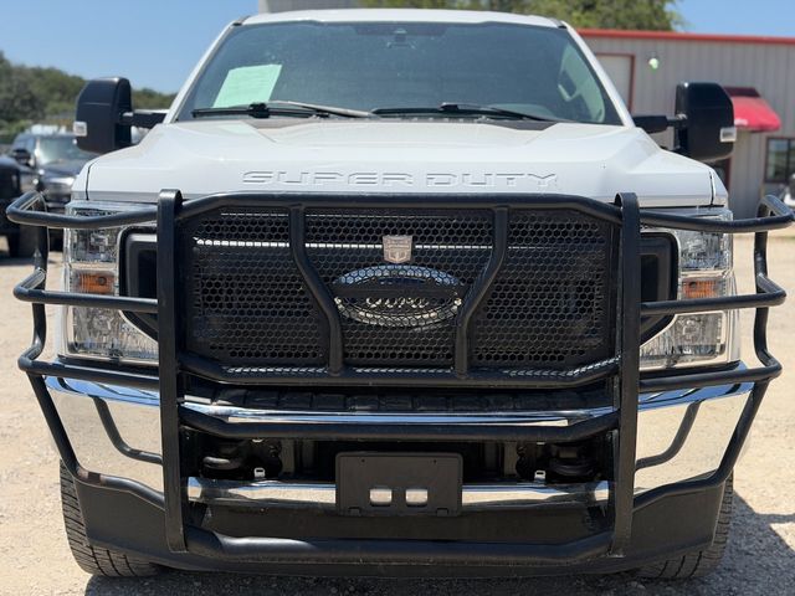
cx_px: 398
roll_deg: -2.7
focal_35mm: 48
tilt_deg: -5.4
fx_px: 1102
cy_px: 298
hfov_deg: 39.7
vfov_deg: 30.3
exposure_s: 1/5587
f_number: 1.78
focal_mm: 6.76
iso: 100
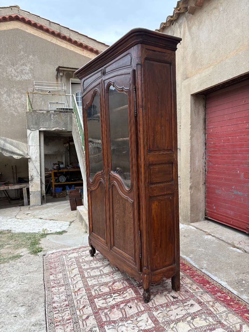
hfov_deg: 53.1
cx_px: 124
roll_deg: -0.9
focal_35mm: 26
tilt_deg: -2.5
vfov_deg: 67.3
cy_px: 166
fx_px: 249
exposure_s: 1/399
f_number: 1.6
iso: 64
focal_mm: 5.96
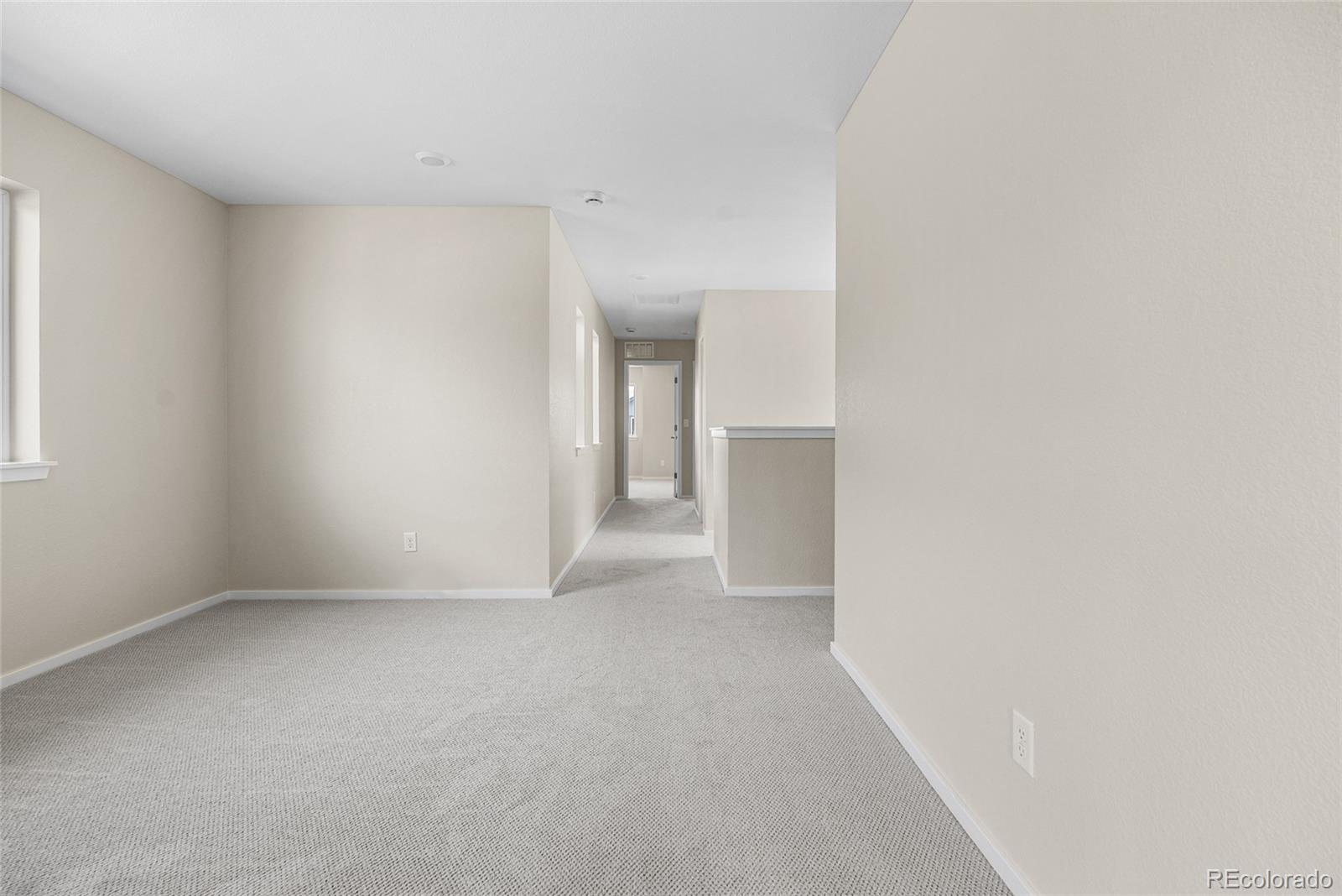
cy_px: 448
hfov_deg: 96.7
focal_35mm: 16
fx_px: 597
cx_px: 671
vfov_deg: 73.8
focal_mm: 16
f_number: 8
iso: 200
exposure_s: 1/50
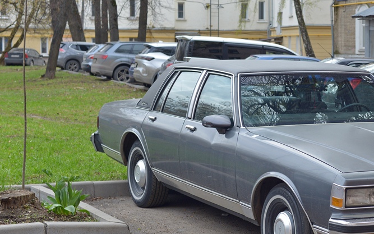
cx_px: 341
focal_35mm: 99
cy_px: 91
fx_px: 1009
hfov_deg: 20.5
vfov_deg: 13.2
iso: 200
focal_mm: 50
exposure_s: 1/200
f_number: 5
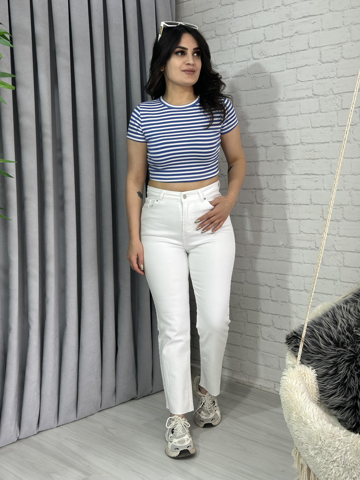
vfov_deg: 39.7
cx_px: 180
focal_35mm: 48
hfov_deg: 30.3
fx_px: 666
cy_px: 240
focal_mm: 6.86
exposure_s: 1/122
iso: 64
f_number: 1.78
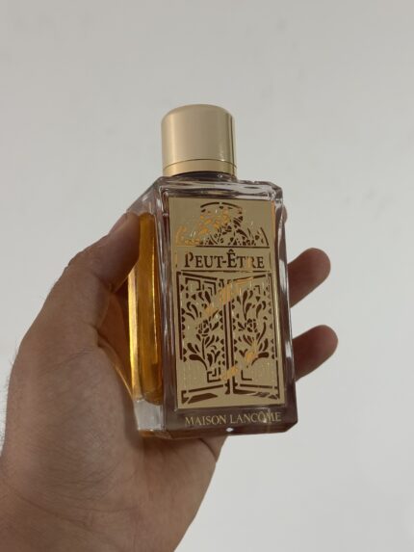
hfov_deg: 30.3
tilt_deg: -24.6
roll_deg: -0.3
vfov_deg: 39.6
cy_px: 276
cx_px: 207
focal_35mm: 48
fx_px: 765
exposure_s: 1/50
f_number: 1.78
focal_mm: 6.76
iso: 100
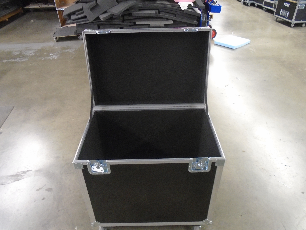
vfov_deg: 53.1
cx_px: 153
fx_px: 230
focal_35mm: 26
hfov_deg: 67.3
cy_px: 115
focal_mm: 4.6
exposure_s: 1/6
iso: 400
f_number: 3.2
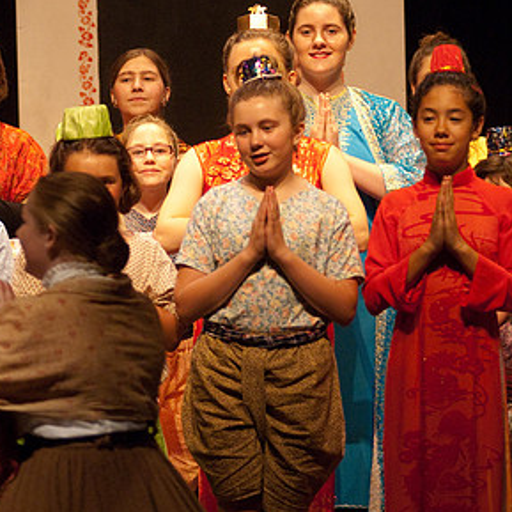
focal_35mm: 297
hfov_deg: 5.9
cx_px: 161
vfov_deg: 5.9
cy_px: 197
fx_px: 4970
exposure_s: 1/125
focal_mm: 116
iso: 1000
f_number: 2.8
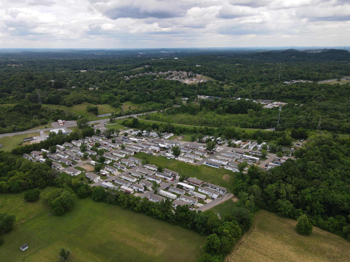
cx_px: 175
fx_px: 243
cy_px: 131
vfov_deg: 56.8
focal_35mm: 24
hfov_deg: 71.6
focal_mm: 4.5
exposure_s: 1/500
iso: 100
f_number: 2.8
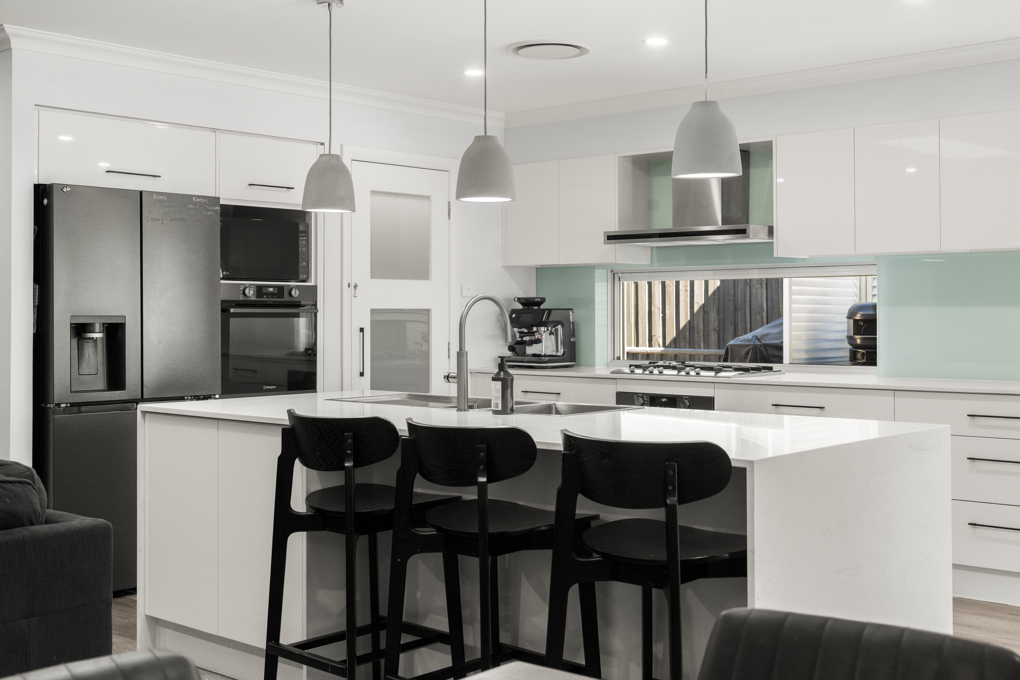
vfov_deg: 31.2
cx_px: 510
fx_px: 1218
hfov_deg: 45.4
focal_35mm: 43
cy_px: 340
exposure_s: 1/60
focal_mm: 43
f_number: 8
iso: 1250
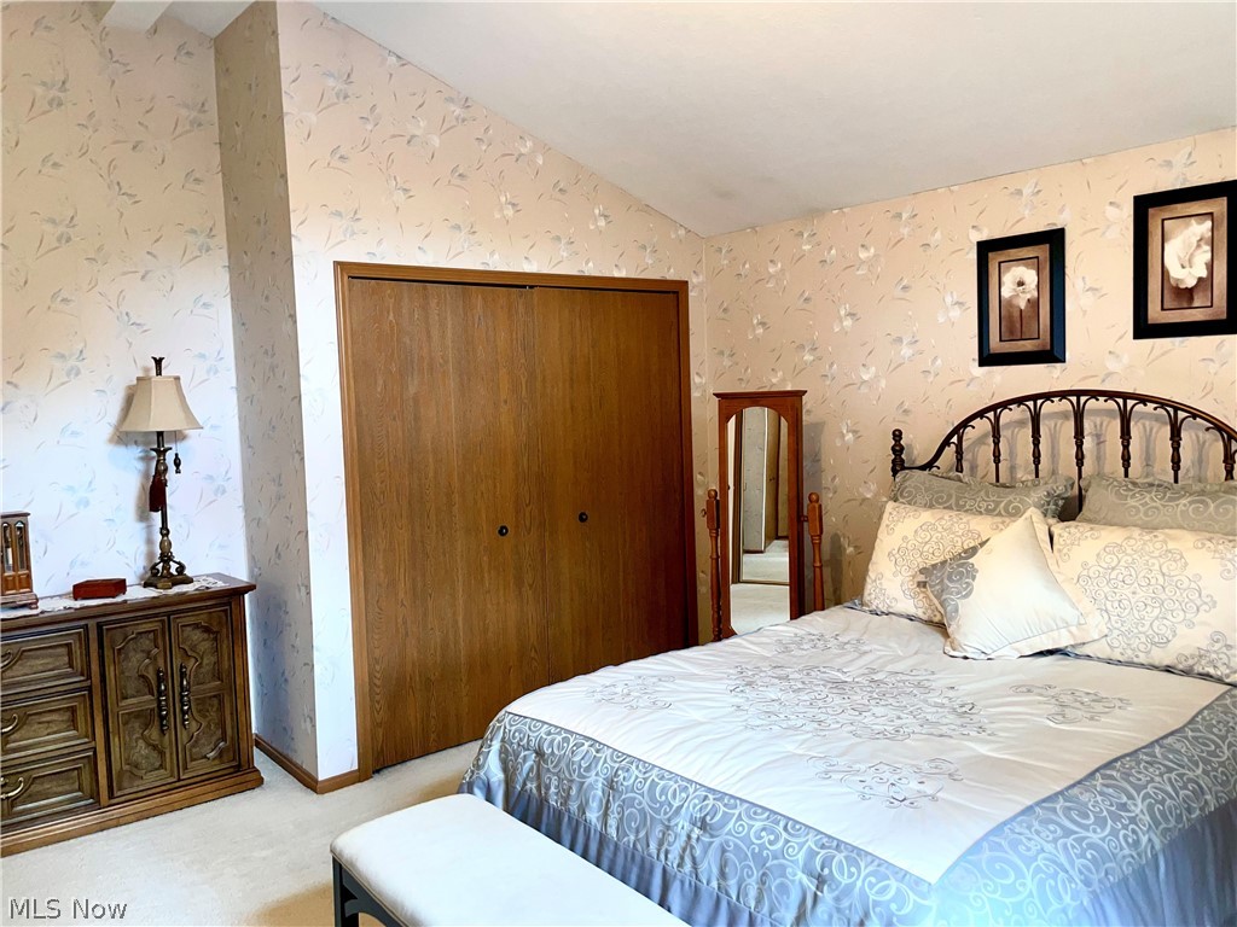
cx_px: 618
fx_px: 929
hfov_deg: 67.3
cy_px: 464
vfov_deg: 53.1
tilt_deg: -5.4
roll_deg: +2.3
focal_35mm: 26
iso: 32
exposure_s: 1/52
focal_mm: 4.2
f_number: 1.6
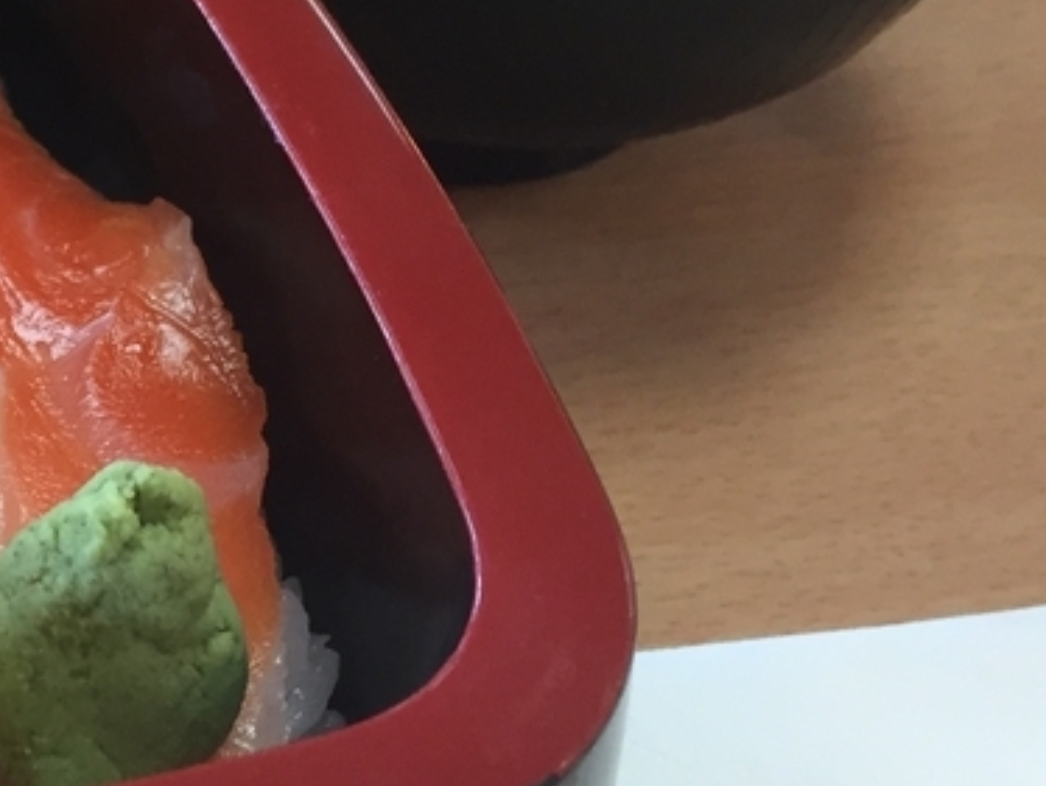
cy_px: 338
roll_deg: -3.2
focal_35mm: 93
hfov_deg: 18.9
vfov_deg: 15.9
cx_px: -450
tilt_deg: -42.2
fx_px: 2812
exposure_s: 1/33
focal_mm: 4.15
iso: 100
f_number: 2.2
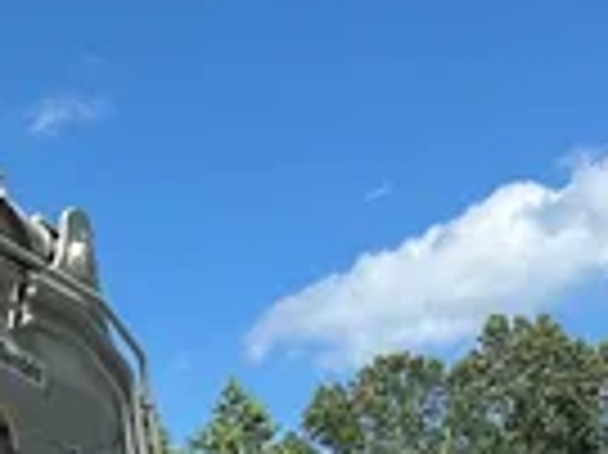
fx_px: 1860
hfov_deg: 18.3
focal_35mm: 106
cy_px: 865
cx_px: 72
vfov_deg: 12.5
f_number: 1.5
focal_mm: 5.7
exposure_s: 1/4115
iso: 50
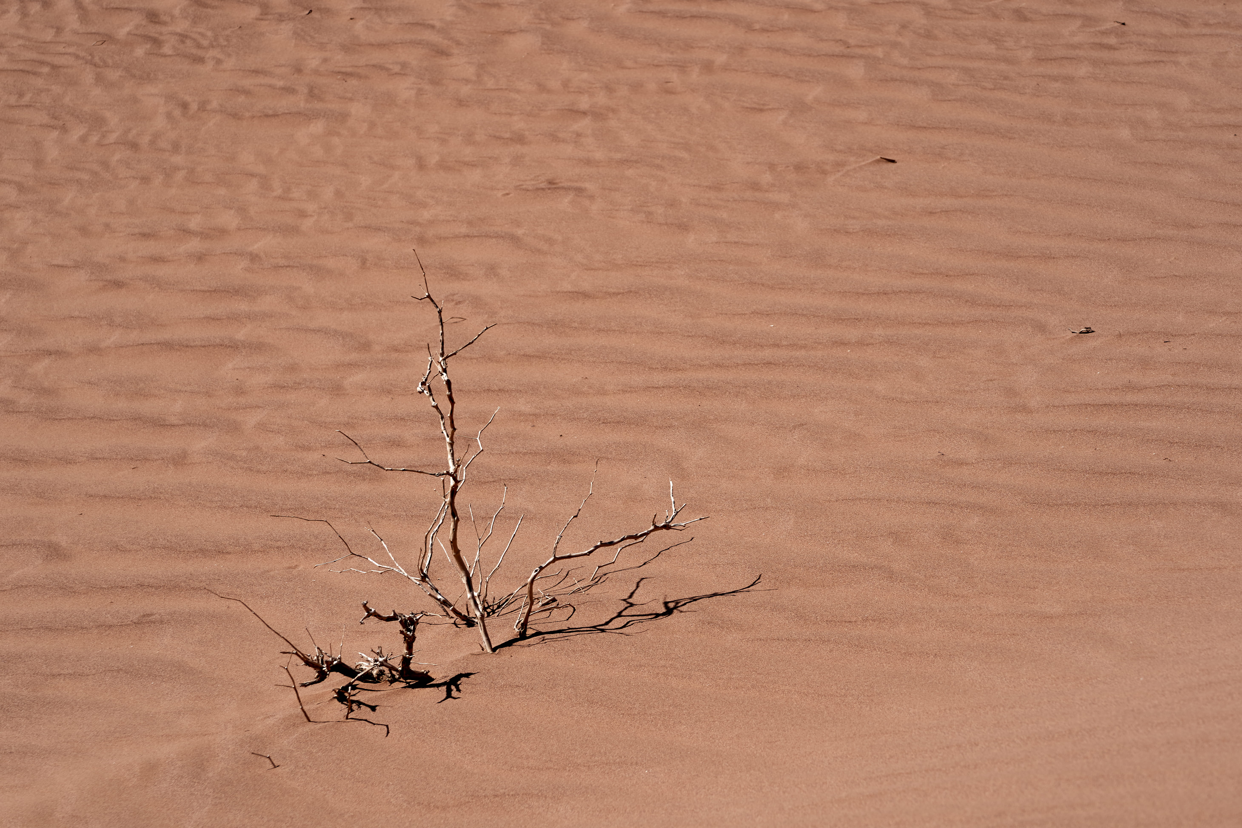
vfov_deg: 14.0
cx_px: 621
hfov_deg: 20.8
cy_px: 414
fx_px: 3381
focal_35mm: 98
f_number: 10
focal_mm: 98
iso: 100
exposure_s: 1/320
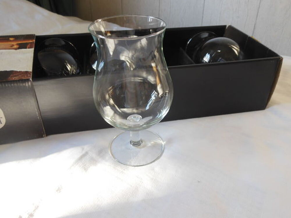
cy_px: 109
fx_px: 244
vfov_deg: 48.2
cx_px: 146
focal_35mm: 29
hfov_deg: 61.7
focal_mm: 5.2
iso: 125
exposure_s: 1/40
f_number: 3.3
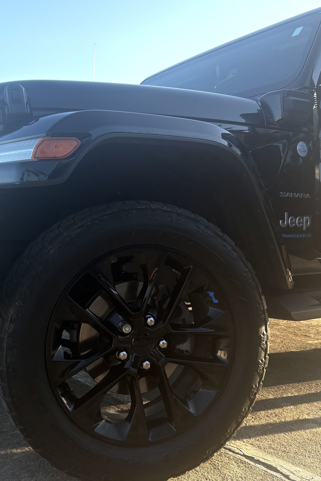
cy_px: 234
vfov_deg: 53.1
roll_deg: -1.5
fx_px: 482
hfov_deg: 36.5
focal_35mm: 36
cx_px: 108
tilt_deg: -1.7
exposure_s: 1/756
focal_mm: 5.96
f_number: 1.6
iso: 50
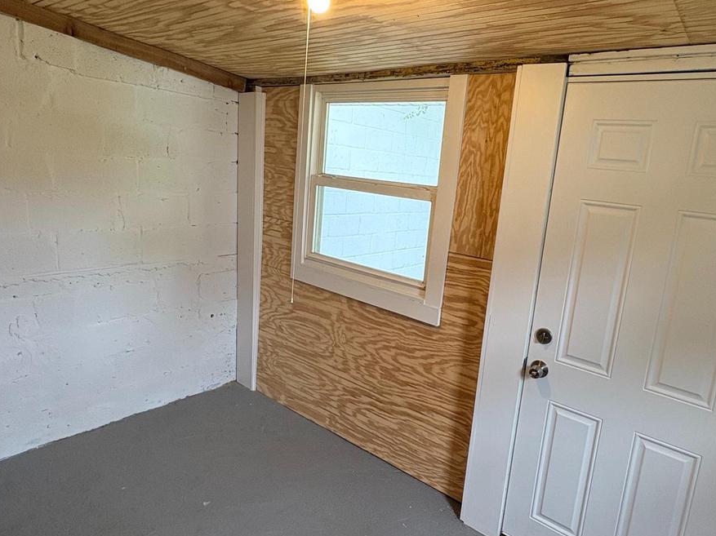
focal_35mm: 23
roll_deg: -4.6
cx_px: 398
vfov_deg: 58.8
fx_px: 476
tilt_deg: -9.5
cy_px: 251
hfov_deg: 73.7
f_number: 2.2
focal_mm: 2.22
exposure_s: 1/99
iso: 160
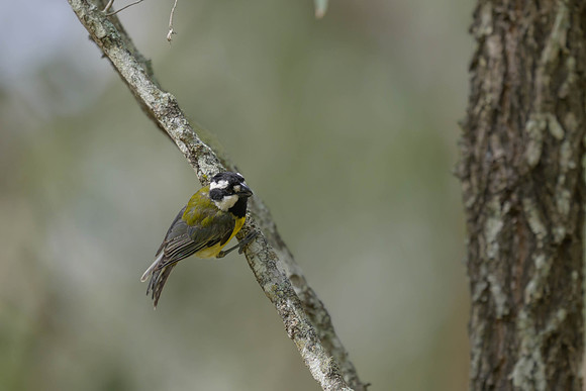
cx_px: 387
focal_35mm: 1188
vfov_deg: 1.2
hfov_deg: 1.7
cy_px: 208
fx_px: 19349
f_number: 4
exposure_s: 1/1250
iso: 360
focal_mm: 560
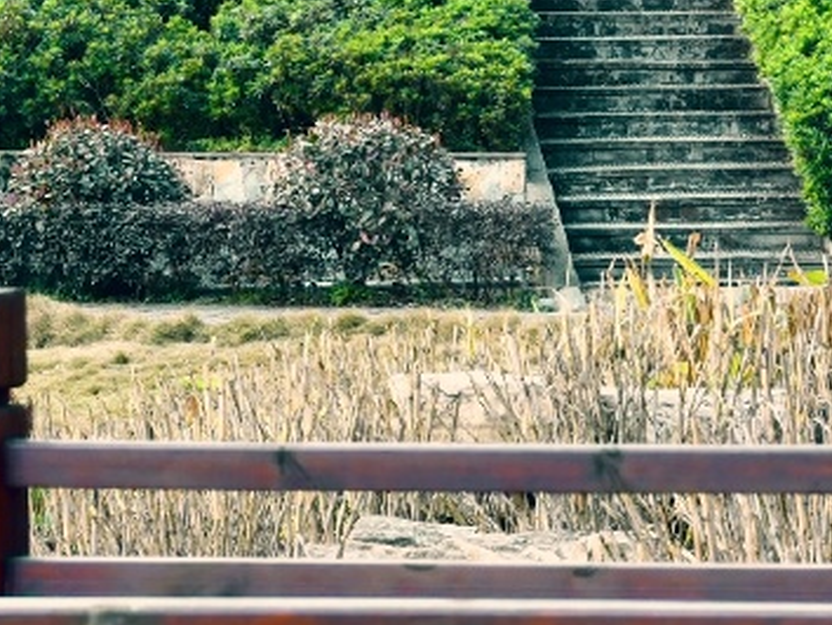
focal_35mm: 228
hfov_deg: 8.6
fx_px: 5484
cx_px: 926
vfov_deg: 6.5
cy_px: -117
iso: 500
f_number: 8
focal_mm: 70
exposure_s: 1/125
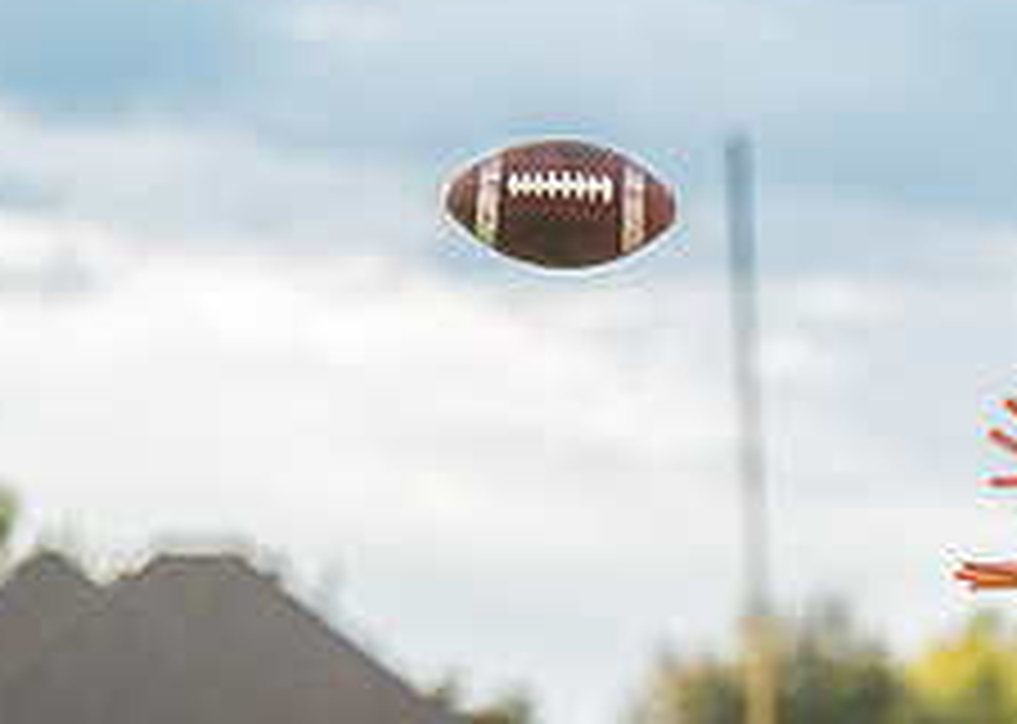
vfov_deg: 3.9
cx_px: 1347
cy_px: 720
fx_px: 10562
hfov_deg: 5.5
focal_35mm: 366
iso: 500
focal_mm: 129
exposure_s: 1/2000
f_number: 2.8
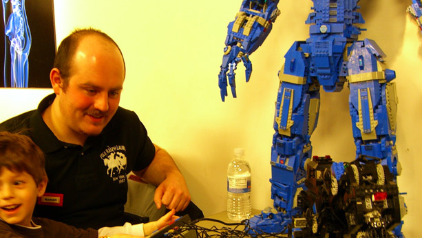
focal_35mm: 54
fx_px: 604
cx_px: 182
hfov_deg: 38.4
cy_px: 203
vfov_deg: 21.8
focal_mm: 7.9
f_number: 2.8
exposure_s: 1/15
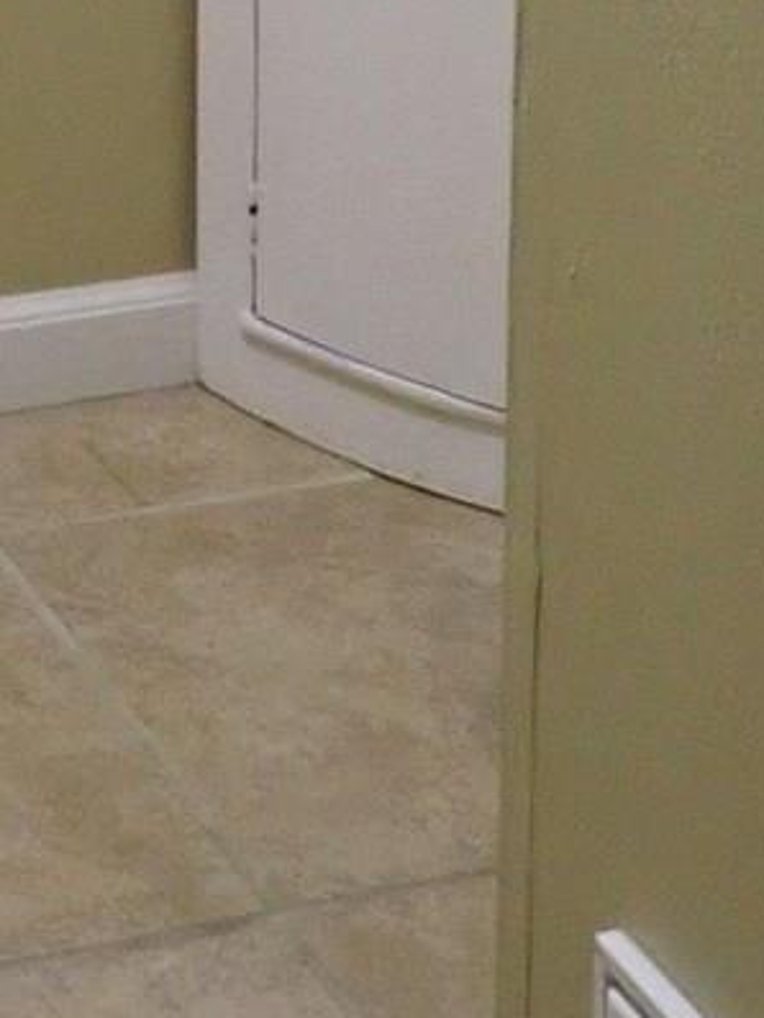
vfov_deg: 12.1
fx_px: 4265
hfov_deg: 10.0
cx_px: -287
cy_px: -1013
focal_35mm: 145
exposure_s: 1/30
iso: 250
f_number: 2
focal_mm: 4.5
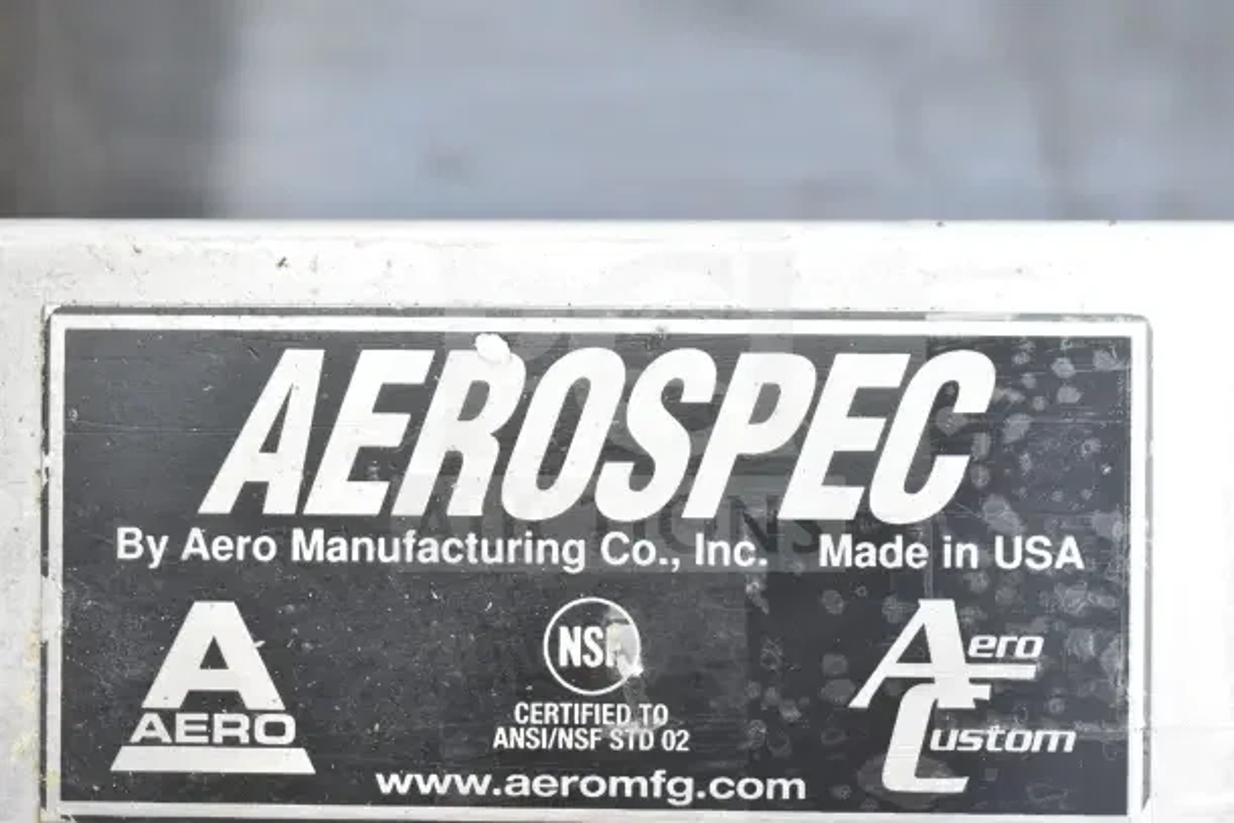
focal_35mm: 82
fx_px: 2828
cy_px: 412
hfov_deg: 24.6
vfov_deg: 16.6
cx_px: 617
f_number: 11
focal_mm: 55
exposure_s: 1/500
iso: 1600
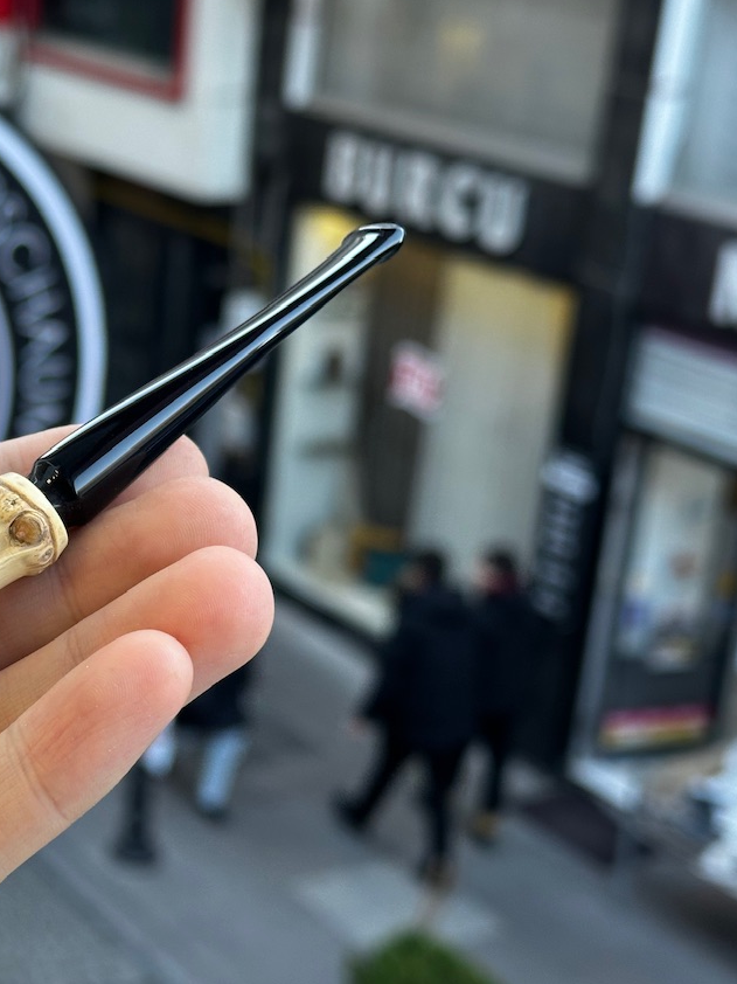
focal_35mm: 73
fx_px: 2073
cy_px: 492
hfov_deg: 19.6
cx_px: 20
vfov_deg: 26.7
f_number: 1.78
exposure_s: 1/100
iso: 64
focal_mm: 6.86
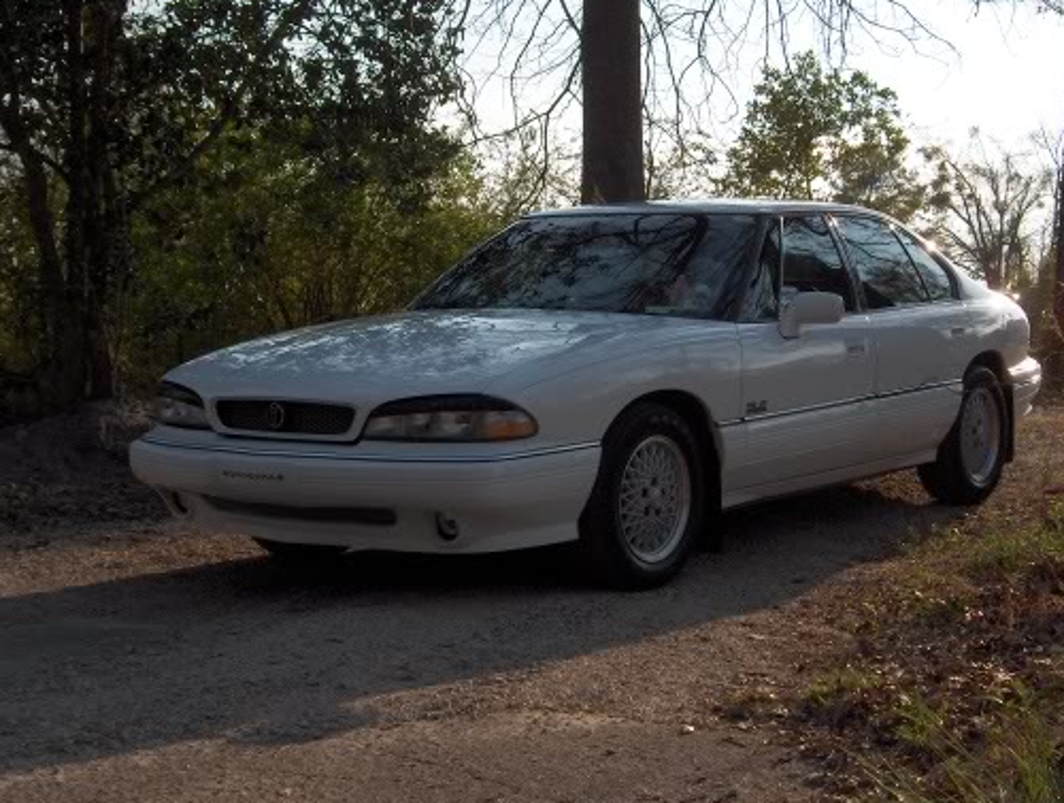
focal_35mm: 57
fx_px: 1755
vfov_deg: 25.7
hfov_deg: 33.7
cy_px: 356
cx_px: 617
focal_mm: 9
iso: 100
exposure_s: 1/526
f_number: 5
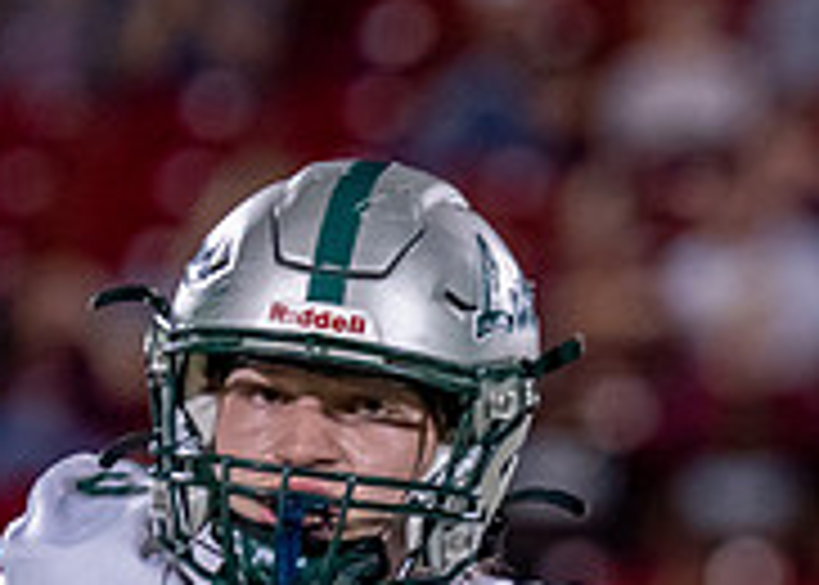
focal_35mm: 1149
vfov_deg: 1.3
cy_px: 677
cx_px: 862
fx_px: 26726
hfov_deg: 1.8
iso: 1600
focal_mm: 200
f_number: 2.8
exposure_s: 1/1000
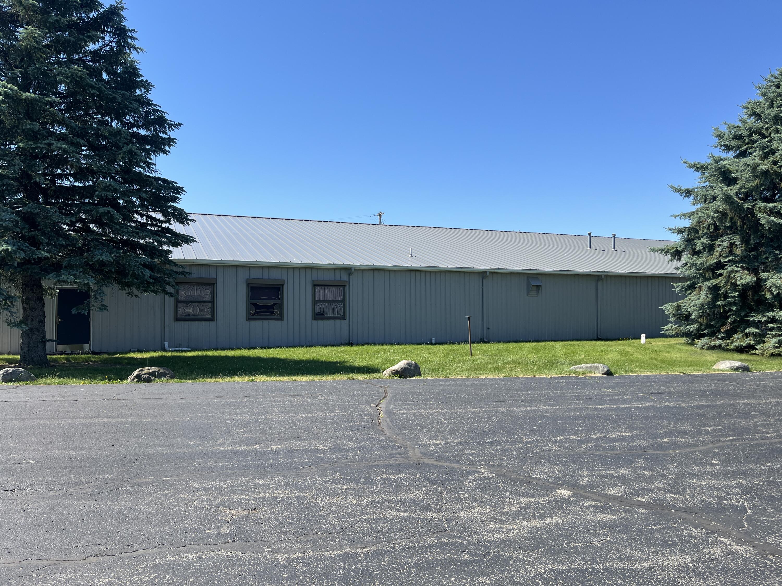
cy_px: 293
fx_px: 587
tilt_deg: +1.3
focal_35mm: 26
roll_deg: -0.1
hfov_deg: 67.3
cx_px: 391
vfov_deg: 53.1
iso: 50
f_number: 1.6
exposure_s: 1/2632
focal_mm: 5.1
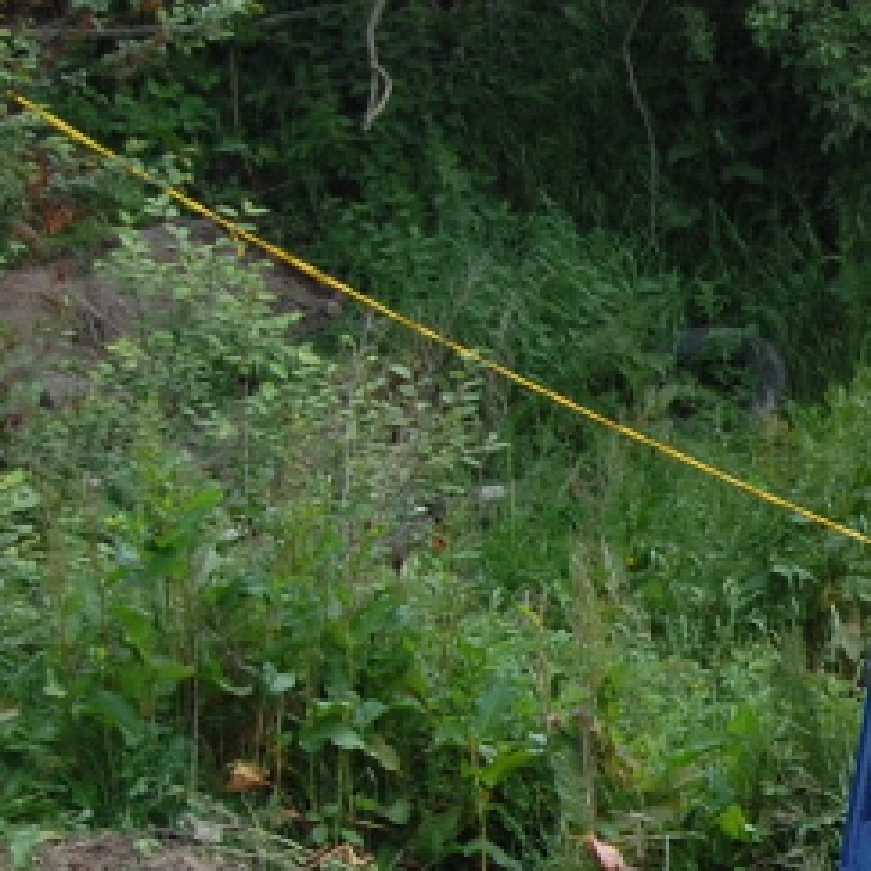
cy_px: 790
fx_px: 6263
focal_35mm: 220
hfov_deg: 7.6
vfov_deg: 7.9
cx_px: 1728
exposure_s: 1/250
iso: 200
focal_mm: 38
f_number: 8
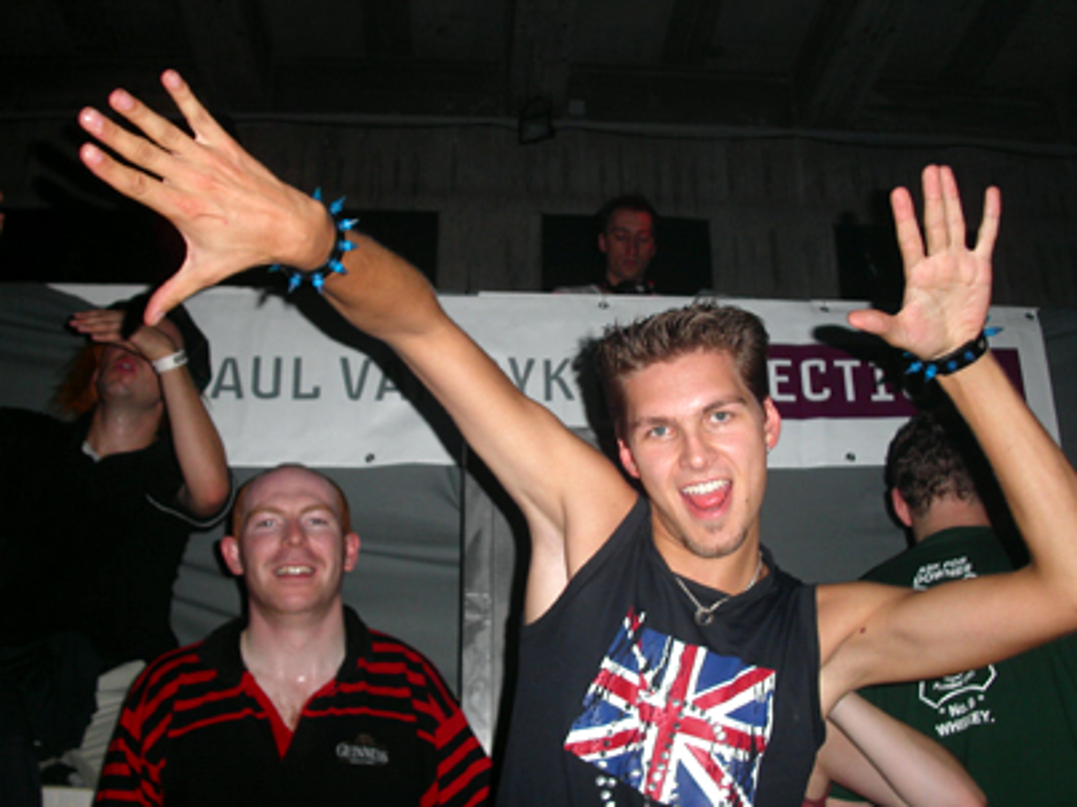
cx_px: 538
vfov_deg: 37.7
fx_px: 1182
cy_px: 404
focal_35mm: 38
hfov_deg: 49.0
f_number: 2.8
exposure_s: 1/30
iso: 100
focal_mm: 7.8
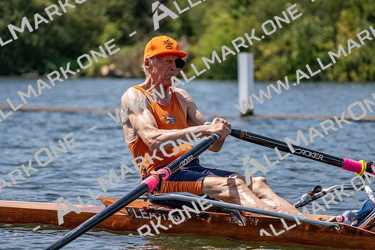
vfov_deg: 6.9
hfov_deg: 10.3
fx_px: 2084
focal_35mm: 200
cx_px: 188
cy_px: 125
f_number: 5.6
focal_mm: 200
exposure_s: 1/2000
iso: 250
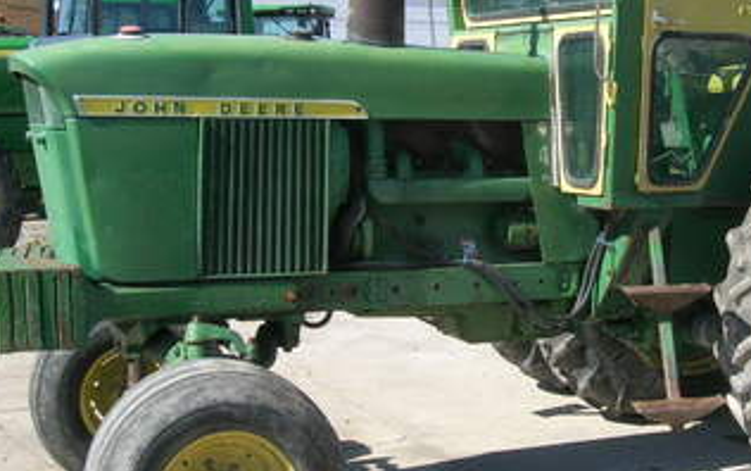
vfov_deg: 21.0
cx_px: 558
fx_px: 1270
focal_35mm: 62
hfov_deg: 32.4
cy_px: 197
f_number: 4.9
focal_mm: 5.7
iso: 71
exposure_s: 1/357
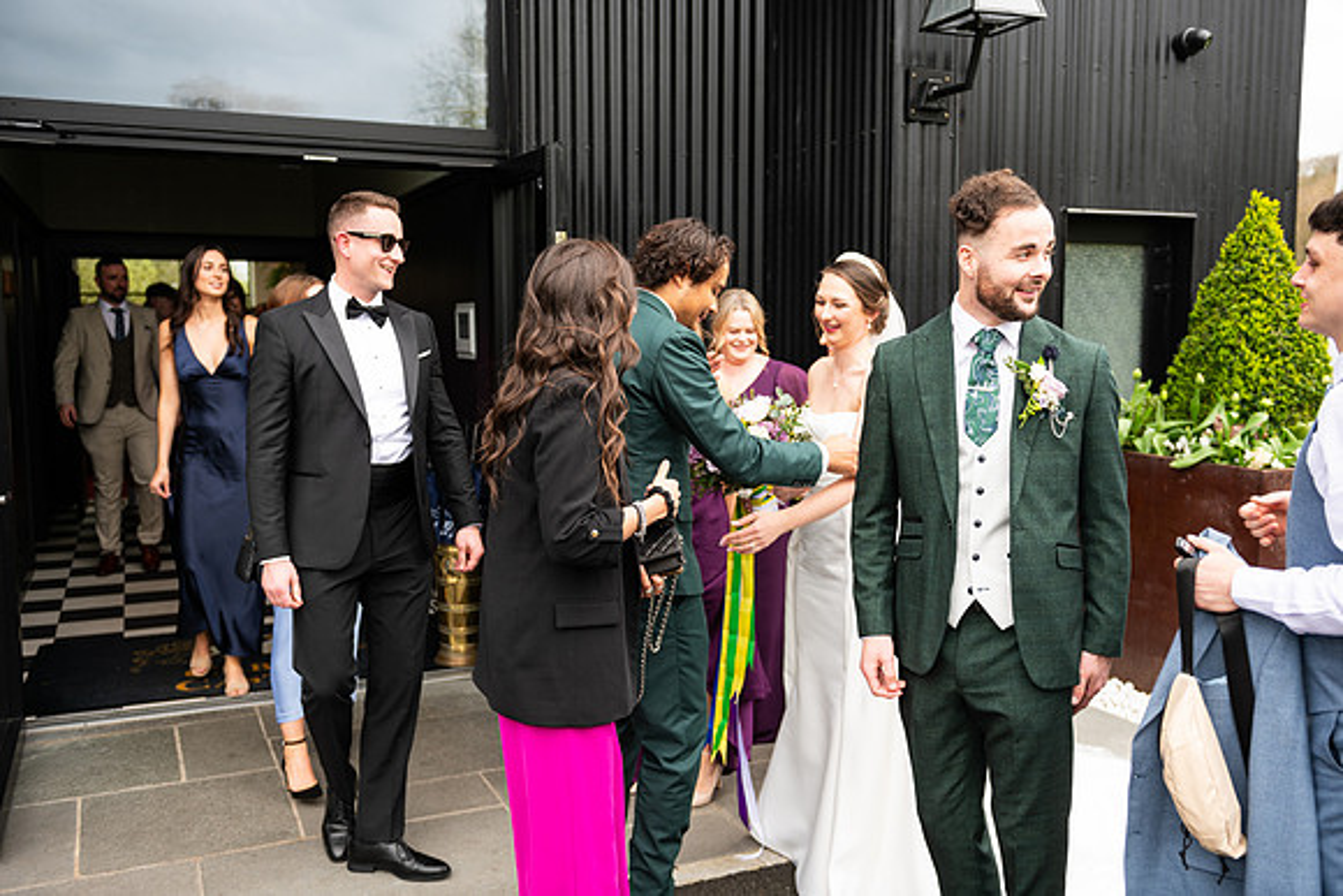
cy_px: 448
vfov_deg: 41.1
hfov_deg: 58.7
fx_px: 1194
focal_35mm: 32
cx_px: 672
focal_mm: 32
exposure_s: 1/200
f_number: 3.5
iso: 125
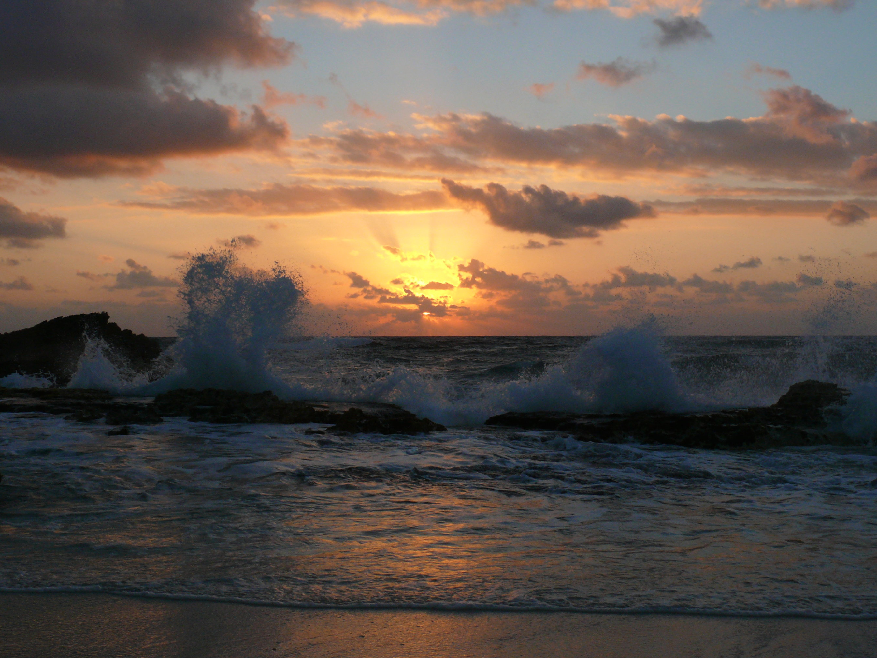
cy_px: 300
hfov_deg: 47.8
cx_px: 481
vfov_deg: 36.8
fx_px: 988
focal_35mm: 39
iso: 100
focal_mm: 7.4
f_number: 4
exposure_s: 1/125
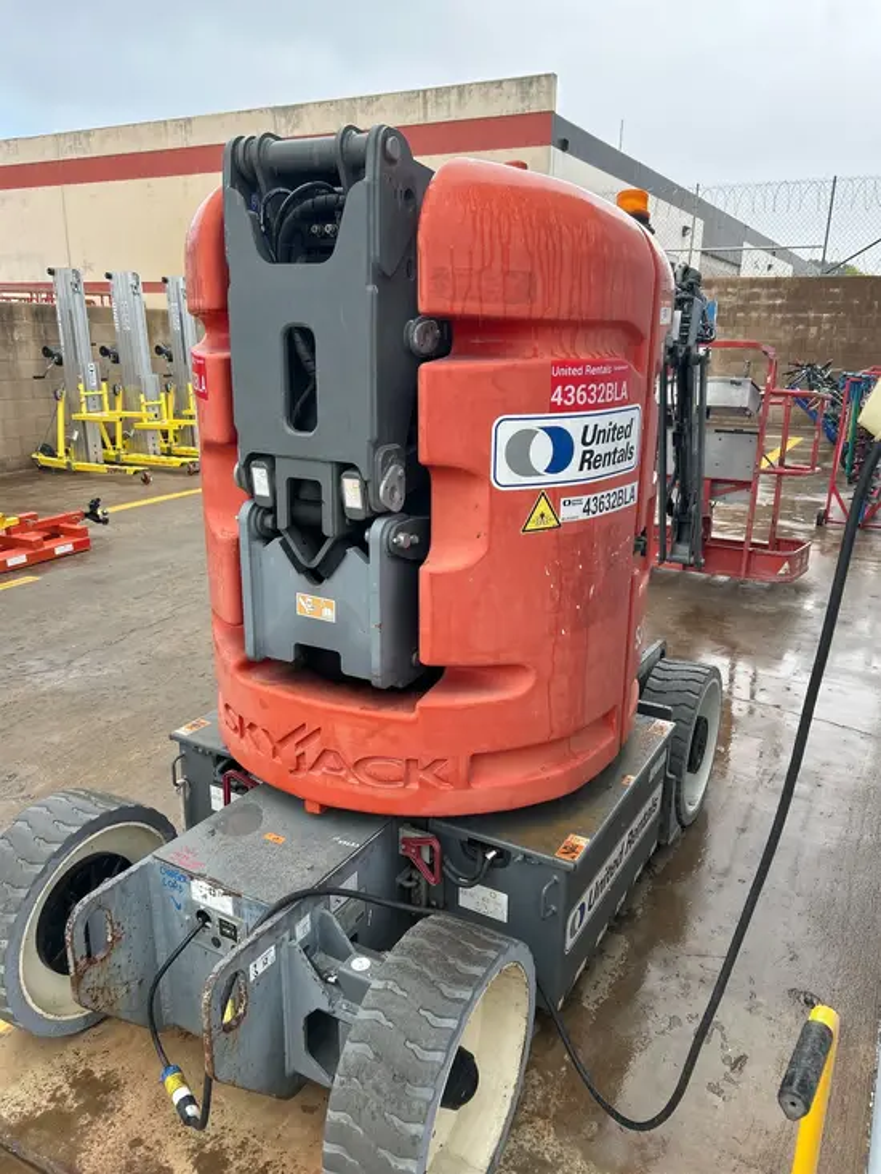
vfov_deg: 67.3
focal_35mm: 26
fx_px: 882
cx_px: 440
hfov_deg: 53.1
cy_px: 587
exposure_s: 1/392
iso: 50
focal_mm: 5.7
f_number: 1.5
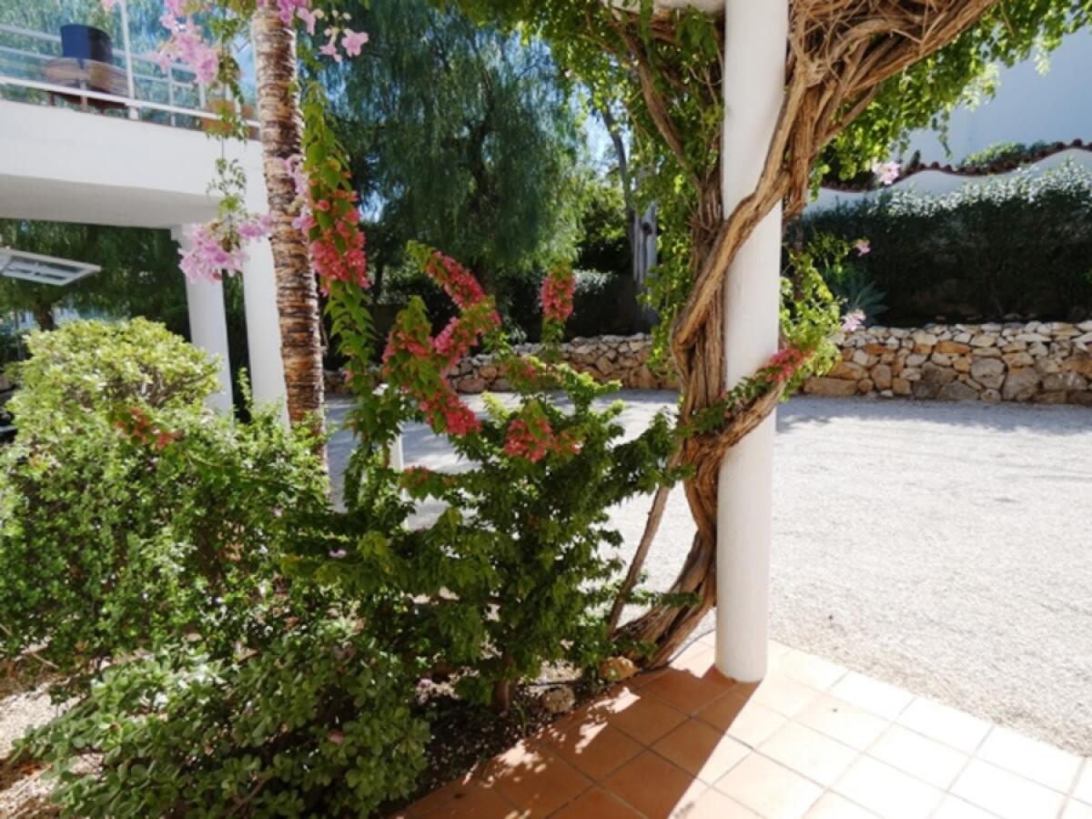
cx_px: 546
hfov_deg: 81.7
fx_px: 631
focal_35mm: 20
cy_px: 410
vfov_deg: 66.0
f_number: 2.8
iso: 80
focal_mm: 3.6
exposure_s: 1/1000
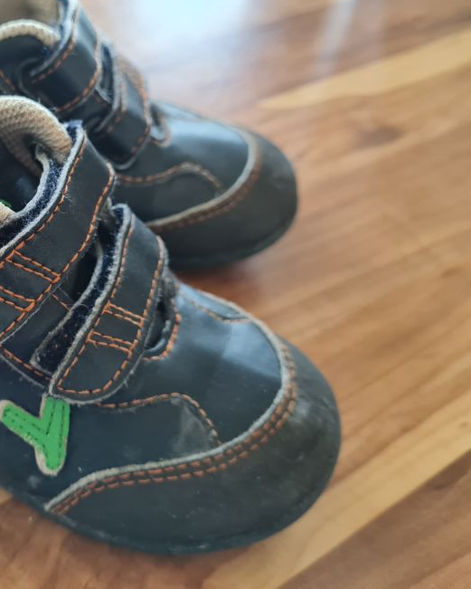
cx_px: 32
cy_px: 254
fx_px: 679
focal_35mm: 39
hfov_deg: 35.6
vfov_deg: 46.7
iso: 320
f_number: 1.8
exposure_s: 1/40
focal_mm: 5.4
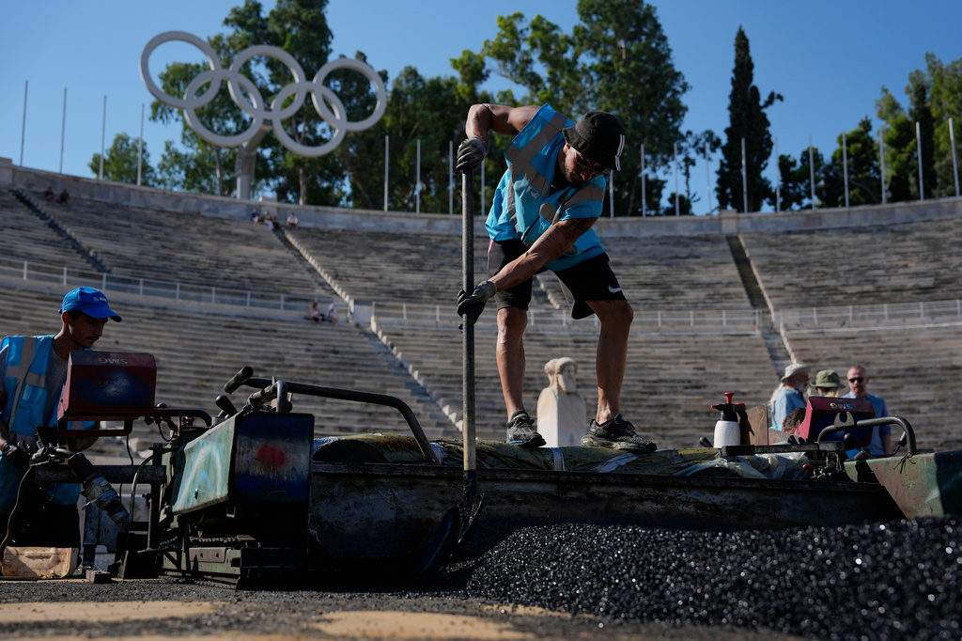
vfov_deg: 29.8
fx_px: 1202
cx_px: 481
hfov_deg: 43.6
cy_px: 320
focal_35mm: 45
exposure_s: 1/2000
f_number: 4
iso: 100
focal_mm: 45
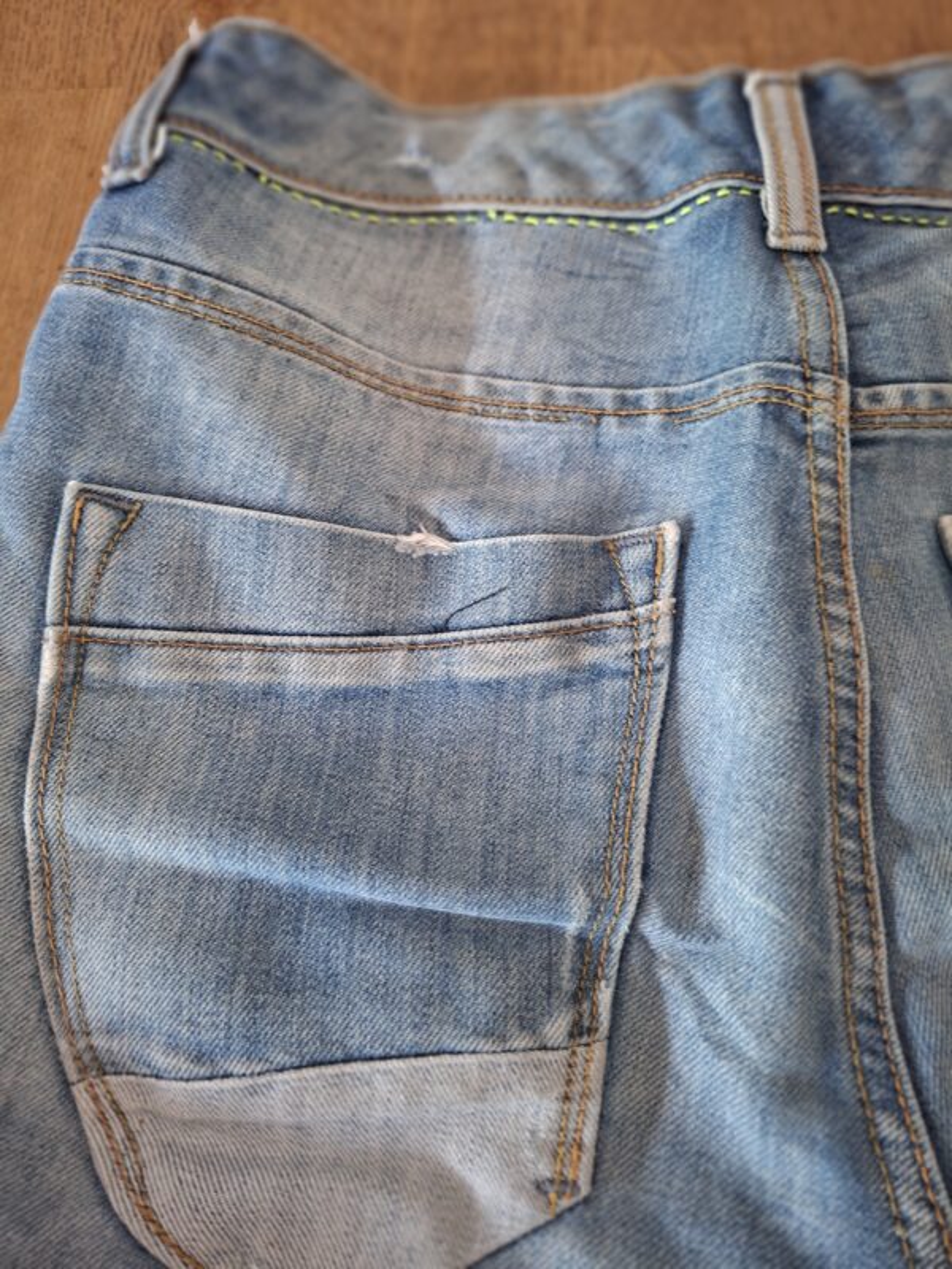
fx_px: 843
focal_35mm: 23
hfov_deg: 58.9
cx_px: 476
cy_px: 634
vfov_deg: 73.9
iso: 320
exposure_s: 1/25
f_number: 1.8
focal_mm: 5.54
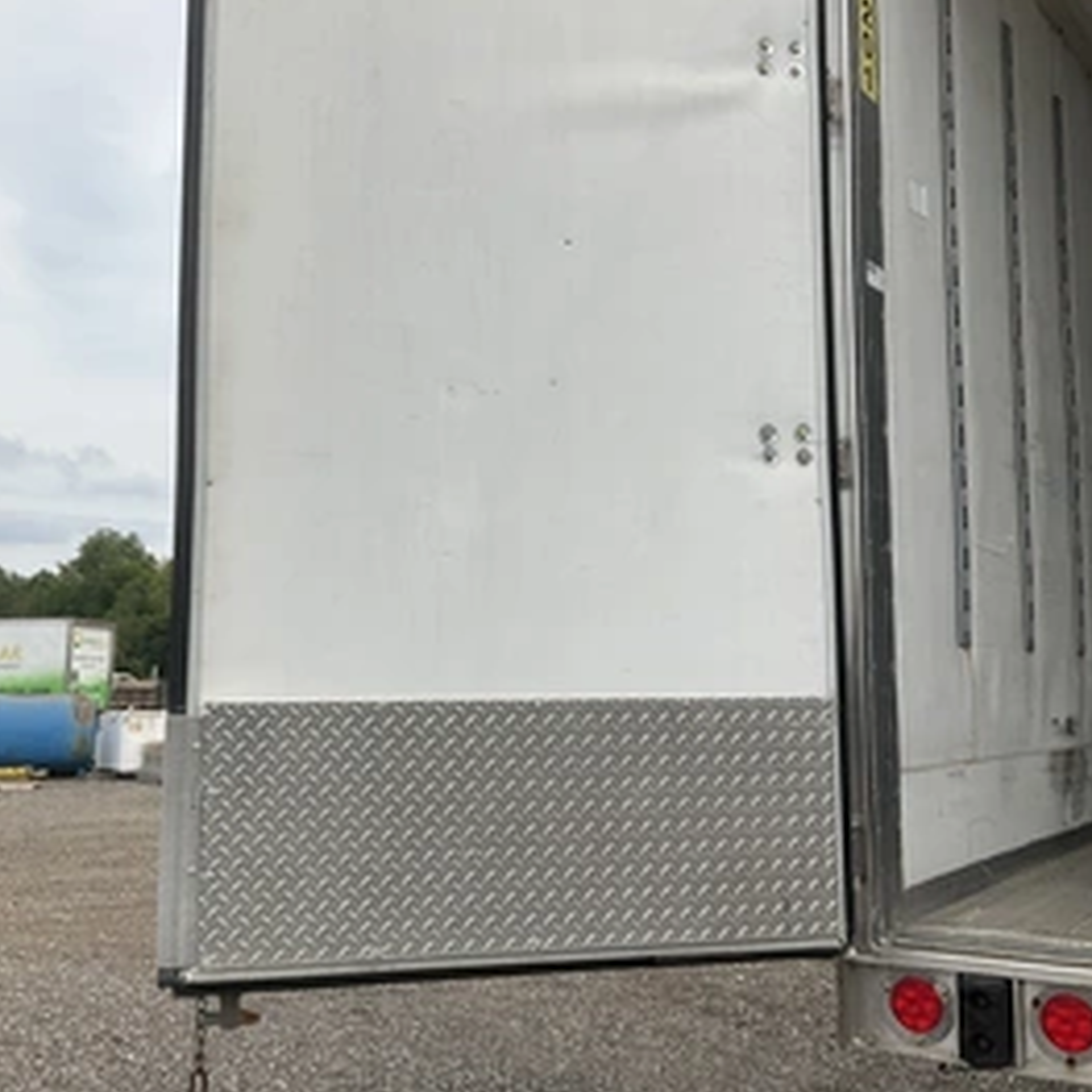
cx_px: 548
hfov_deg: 42.8
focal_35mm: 39
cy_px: 502
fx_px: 1392
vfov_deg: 42.8
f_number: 1.8
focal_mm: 3
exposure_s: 1/1412
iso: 25
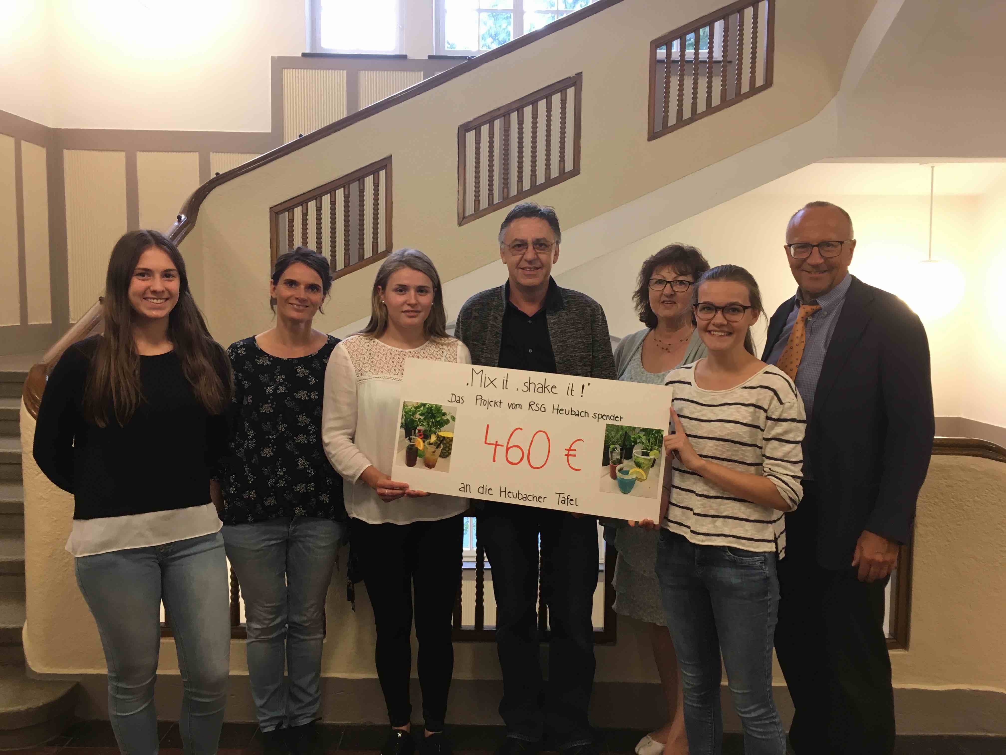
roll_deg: -0.4
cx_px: 503
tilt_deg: -4.9
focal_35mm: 29
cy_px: 378
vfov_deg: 48.2
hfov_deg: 61.7
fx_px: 843
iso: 100
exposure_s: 1/33
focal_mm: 4.15
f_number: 2.2
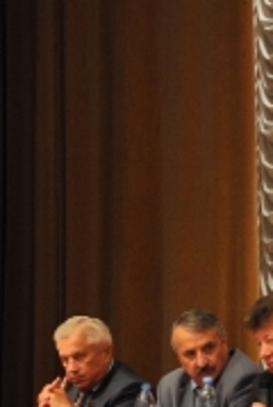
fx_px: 2470
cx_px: 460
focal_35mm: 218
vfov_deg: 9.4
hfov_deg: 6.2
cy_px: 317
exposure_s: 1/13
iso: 800
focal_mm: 52
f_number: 4.8
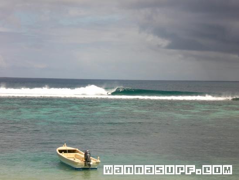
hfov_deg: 17.3
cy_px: 90
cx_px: 120
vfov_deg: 13.0
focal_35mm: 114
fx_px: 787
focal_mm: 18.9
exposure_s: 1/250
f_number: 8.4
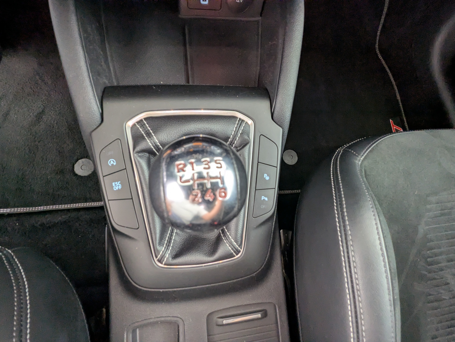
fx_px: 211
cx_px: 228
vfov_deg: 78.2
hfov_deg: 94.4
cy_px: 171
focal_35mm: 16
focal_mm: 2.35
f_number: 2.2
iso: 186
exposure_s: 1/23.8
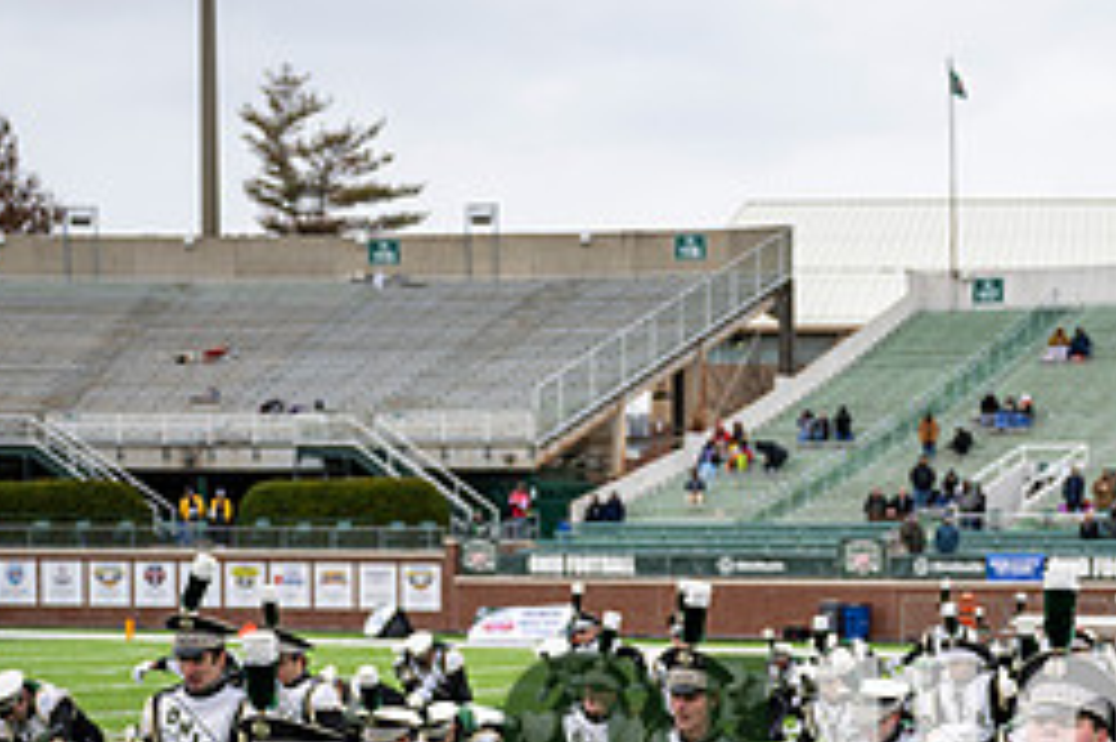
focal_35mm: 89
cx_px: 842
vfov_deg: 14.9
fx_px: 2757
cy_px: 866
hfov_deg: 22.7
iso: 100
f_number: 2.8
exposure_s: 1/500
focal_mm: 38
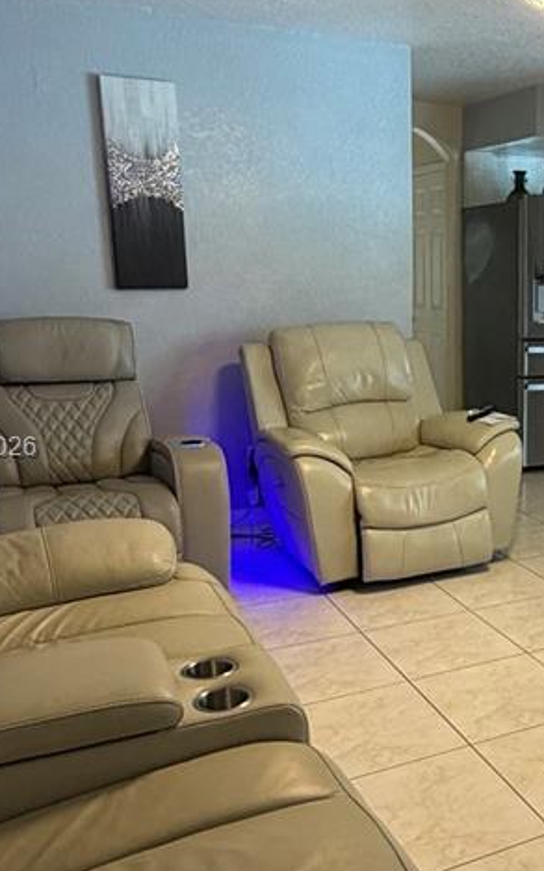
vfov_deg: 51.5
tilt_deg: -10.5
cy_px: 449
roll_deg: -0.9
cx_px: 529
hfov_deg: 31.4
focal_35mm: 38
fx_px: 902
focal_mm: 2.22
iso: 320
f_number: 2.2
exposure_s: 1/69
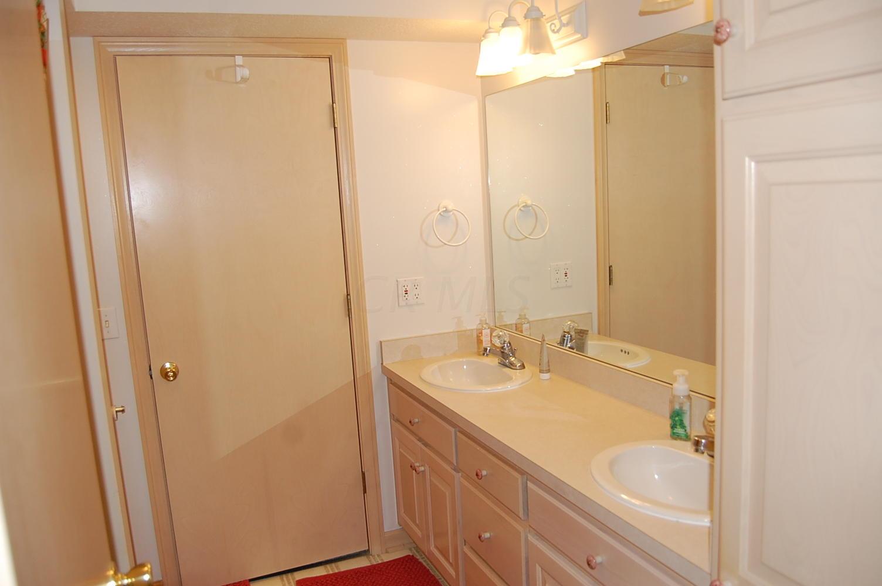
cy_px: 293
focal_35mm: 27
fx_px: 661
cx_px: 441
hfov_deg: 67.4
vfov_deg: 47.8
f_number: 3.5
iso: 400
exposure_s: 1/60
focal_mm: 18
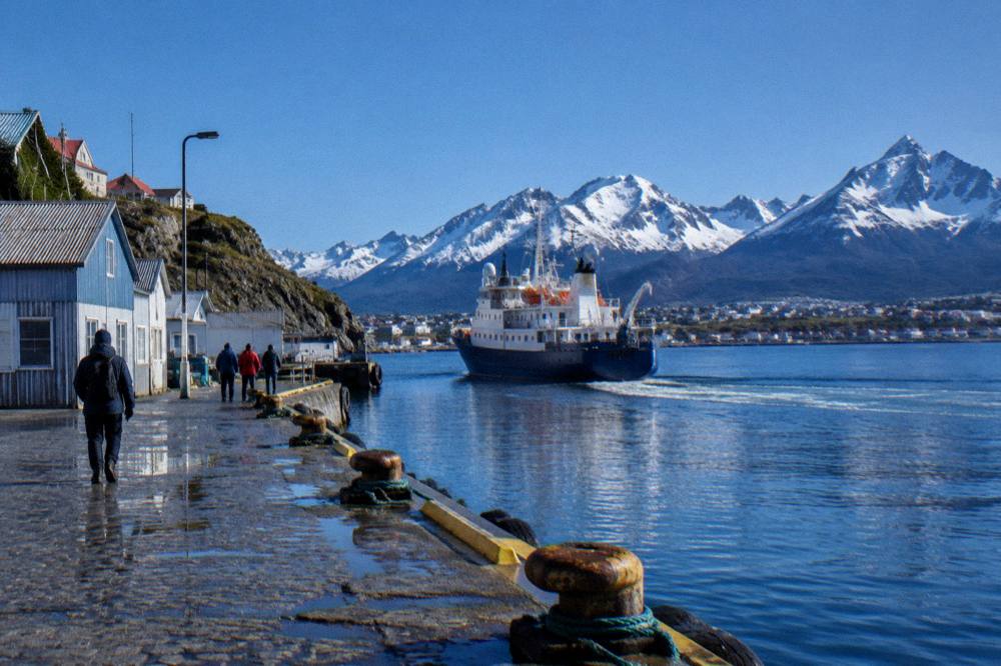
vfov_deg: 19.4
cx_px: 500
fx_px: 1946
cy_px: 333
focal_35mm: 70
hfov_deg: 28.9
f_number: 5.6
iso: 500
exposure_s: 1/800
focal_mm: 70
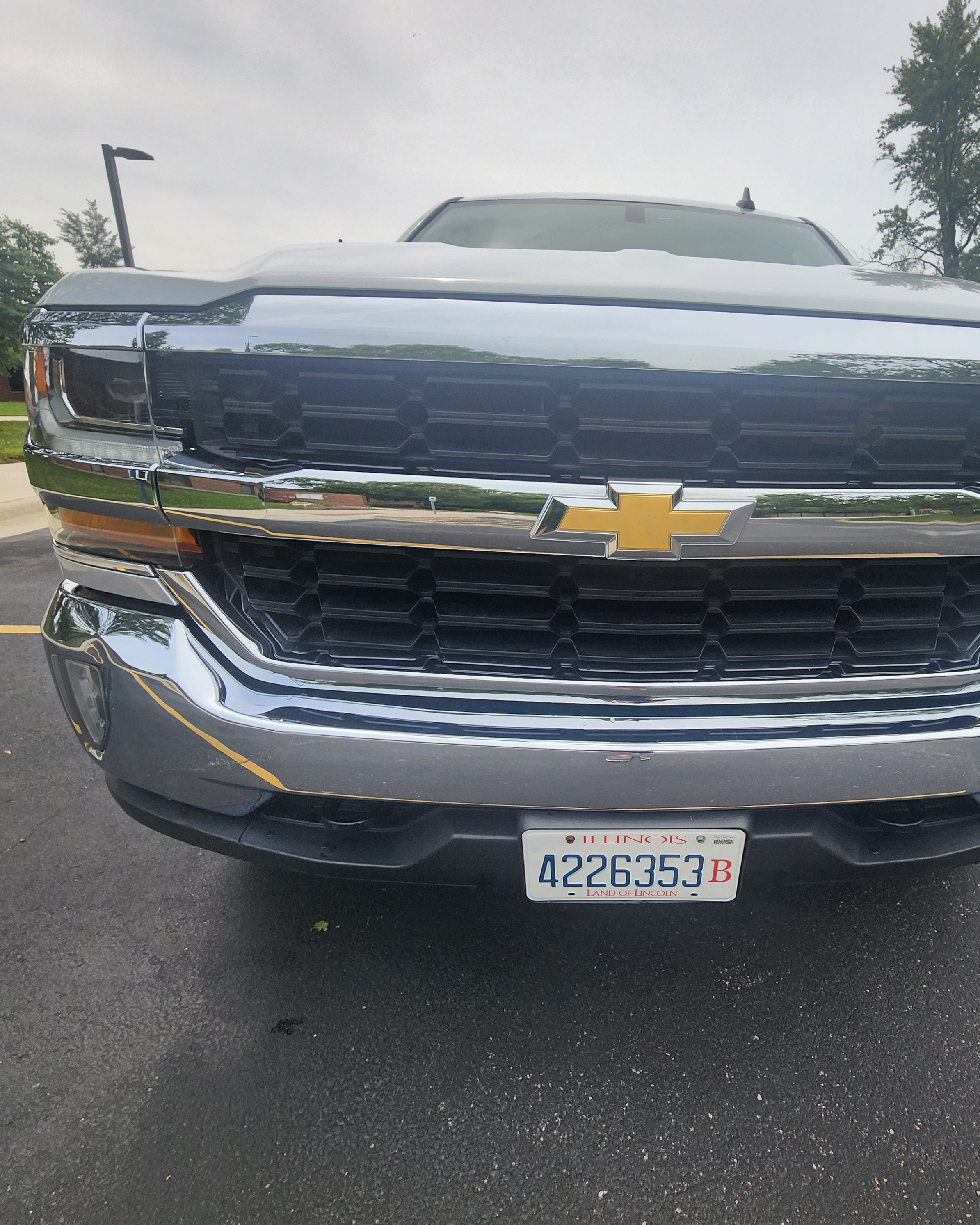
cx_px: 664
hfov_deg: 74.3
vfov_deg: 89.6
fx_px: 616
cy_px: 612
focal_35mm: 17
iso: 50
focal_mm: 2.2
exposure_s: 1/1350
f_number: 2.2
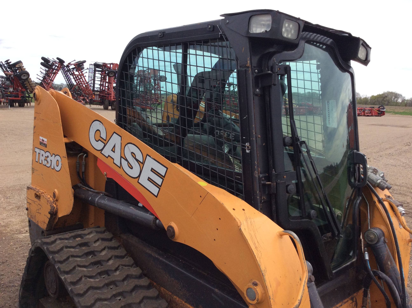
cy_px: 154
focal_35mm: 32
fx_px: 380
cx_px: 206
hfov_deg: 56.9
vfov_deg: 44.1
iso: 32
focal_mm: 3.3
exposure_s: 1/969
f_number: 2.4
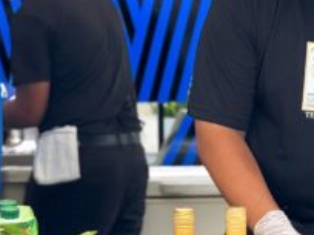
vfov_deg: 9.0
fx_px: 1497
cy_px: 61
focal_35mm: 165
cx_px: 57
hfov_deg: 11.9
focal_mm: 6.86
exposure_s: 1/598
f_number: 1.78
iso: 64
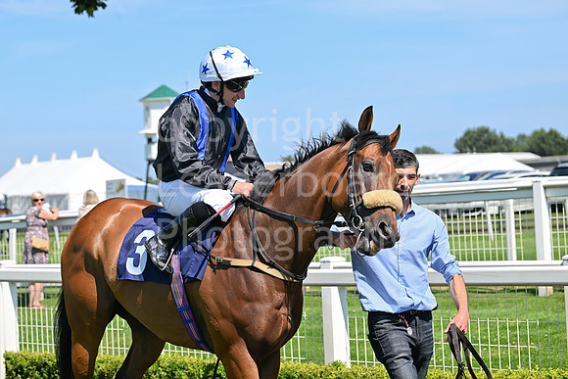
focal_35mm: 95
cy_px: 190
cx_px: 284
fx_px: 1499
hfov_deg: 21.5
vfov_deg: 14.4
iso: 400
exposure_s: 1/2000
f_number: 5.6
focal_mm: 95
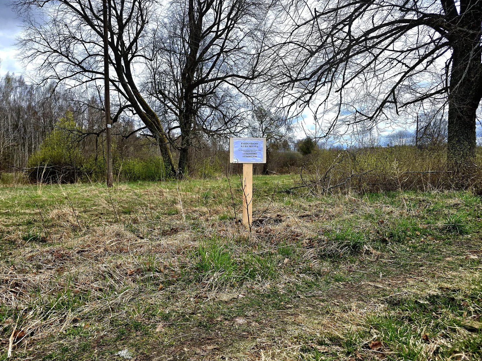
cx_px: 234
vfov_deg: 54.8
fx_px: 348
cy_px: 194
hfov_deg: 69.4
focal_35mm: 25
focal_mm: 6.3
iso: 12
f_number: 1.7
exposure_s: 1/667
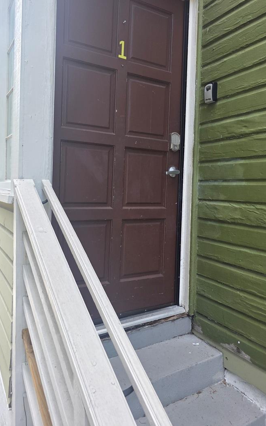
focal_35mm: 28
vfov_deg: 66.2
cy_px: 185
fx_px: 325
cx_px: 153
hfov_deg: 44.4
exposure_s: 1/359
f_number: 1.7
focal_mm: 6.3
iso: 64
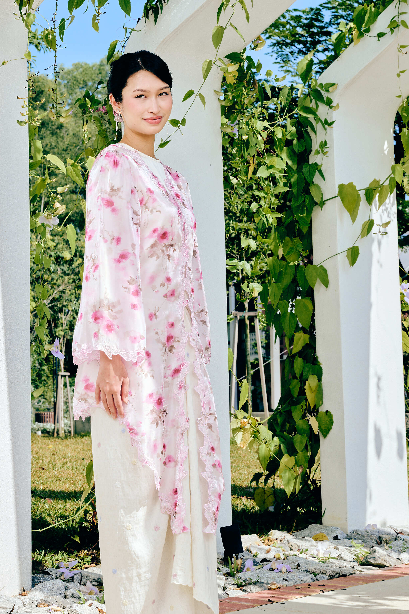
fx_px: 1380
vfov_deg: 25.1
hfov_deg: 16.8
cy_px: 288
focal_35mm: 81
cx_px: 144
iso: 125
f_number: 10
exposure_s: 1/125
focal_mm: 60
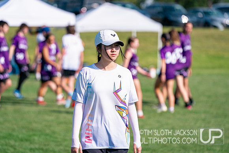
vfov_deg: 6.9
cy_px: 76
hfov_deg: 10.3
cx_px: 114
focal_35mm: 200
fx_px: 1272
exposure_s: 1/5000
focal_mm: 200
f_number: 4
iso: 400
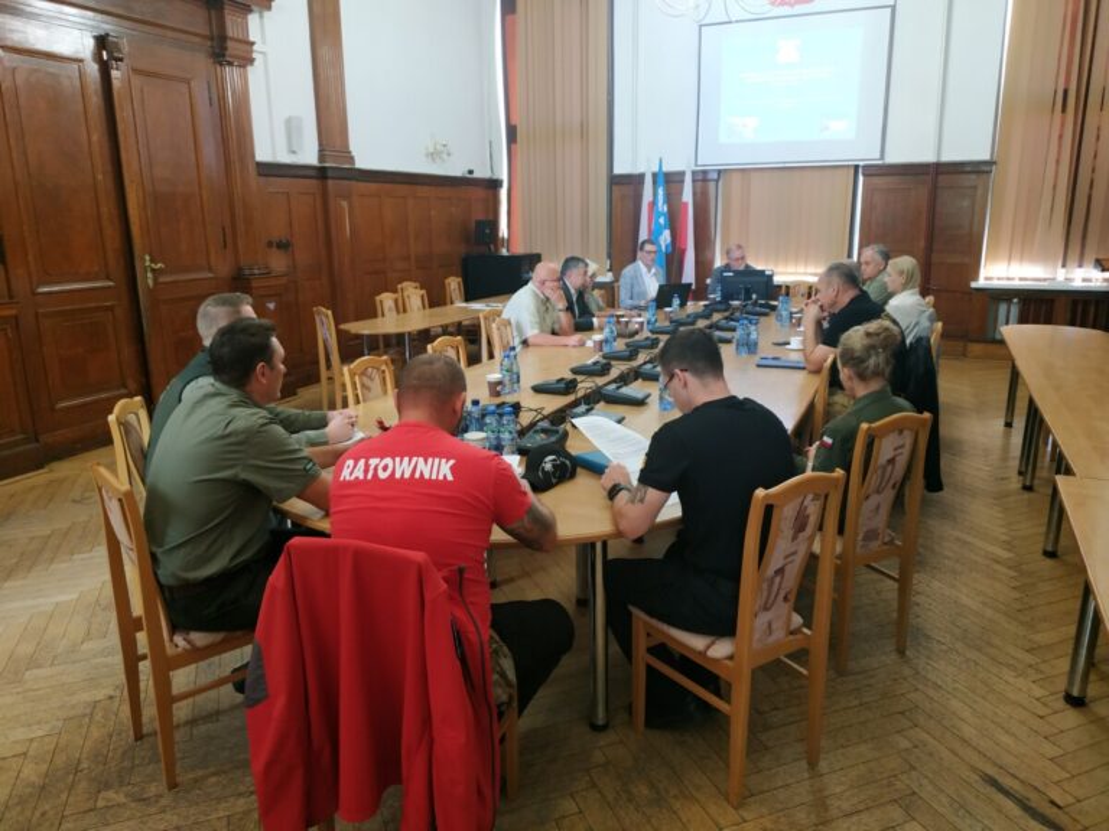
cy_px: 416
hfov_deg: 71.6
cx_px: 554
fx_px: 769
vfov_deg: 56.8
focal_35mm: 24
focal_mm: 3.94
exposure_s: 1/25
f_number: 1.9
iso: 400
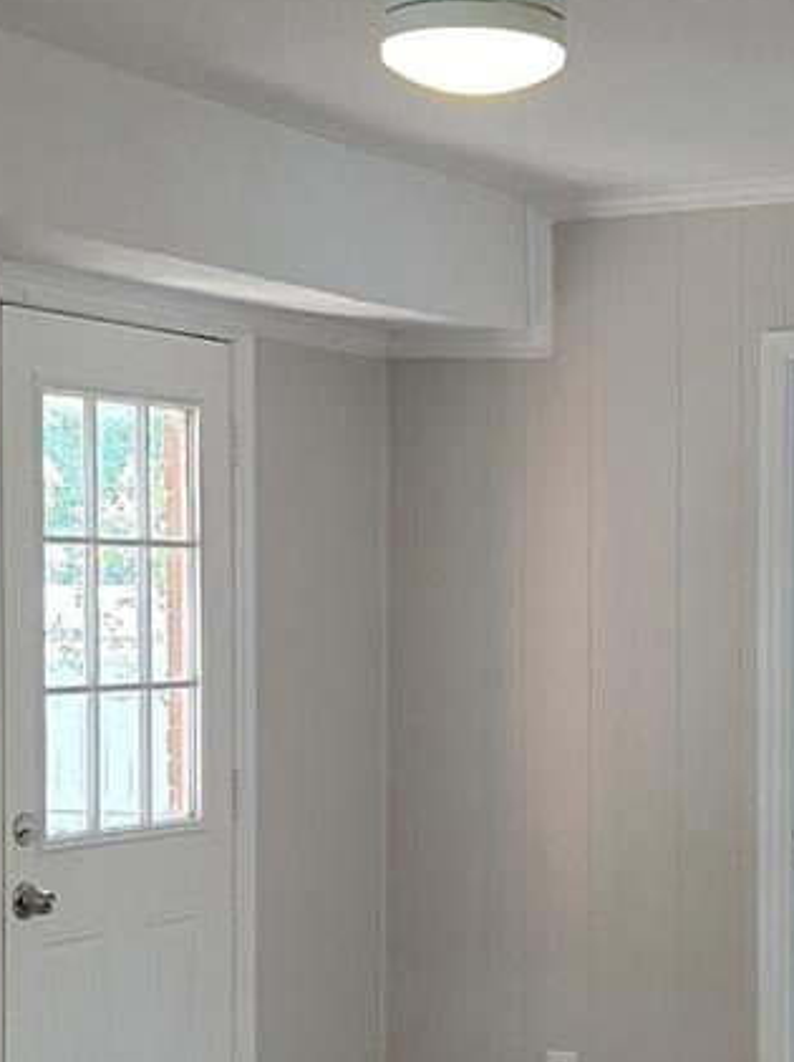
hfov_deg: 17.5
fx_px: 2573
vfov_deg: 23.2
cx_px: 446
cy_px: 709
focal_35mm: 84
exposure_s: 1/120
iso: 400
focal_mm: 6.3
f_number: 1.7
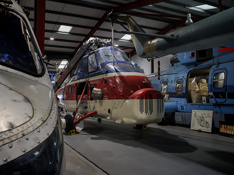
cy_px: 86
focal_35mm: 33
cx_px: 104
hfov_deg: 54.6
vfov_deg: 42.4
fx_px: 226
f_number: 3
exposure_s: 1/100
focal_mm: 15
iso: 1250
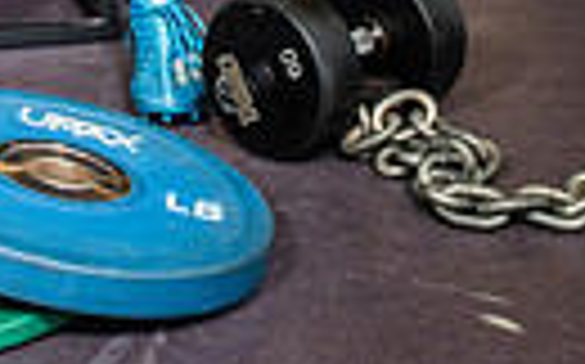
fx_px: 1800
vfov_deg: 9.7
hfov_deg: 17.9
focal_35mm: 113
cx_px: -22
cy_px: -611
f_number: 5.6
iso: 500
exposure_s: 1/250
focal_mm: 32
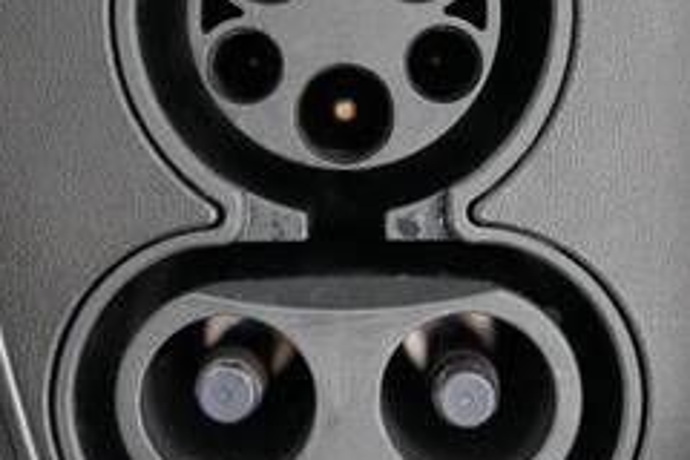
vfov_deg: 18.8
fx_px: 1380
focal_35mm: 72
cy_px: 95
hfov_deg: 28.1
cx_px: 356
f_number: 2.8
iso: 12800
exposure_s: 1/100
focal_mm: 27
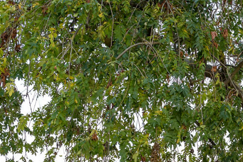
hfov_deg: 15.5
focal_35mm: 121
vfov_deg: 11.0
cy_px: 231
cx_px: 376
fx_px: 817
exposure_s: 1/3.33
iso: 100
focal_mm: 35
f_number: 8
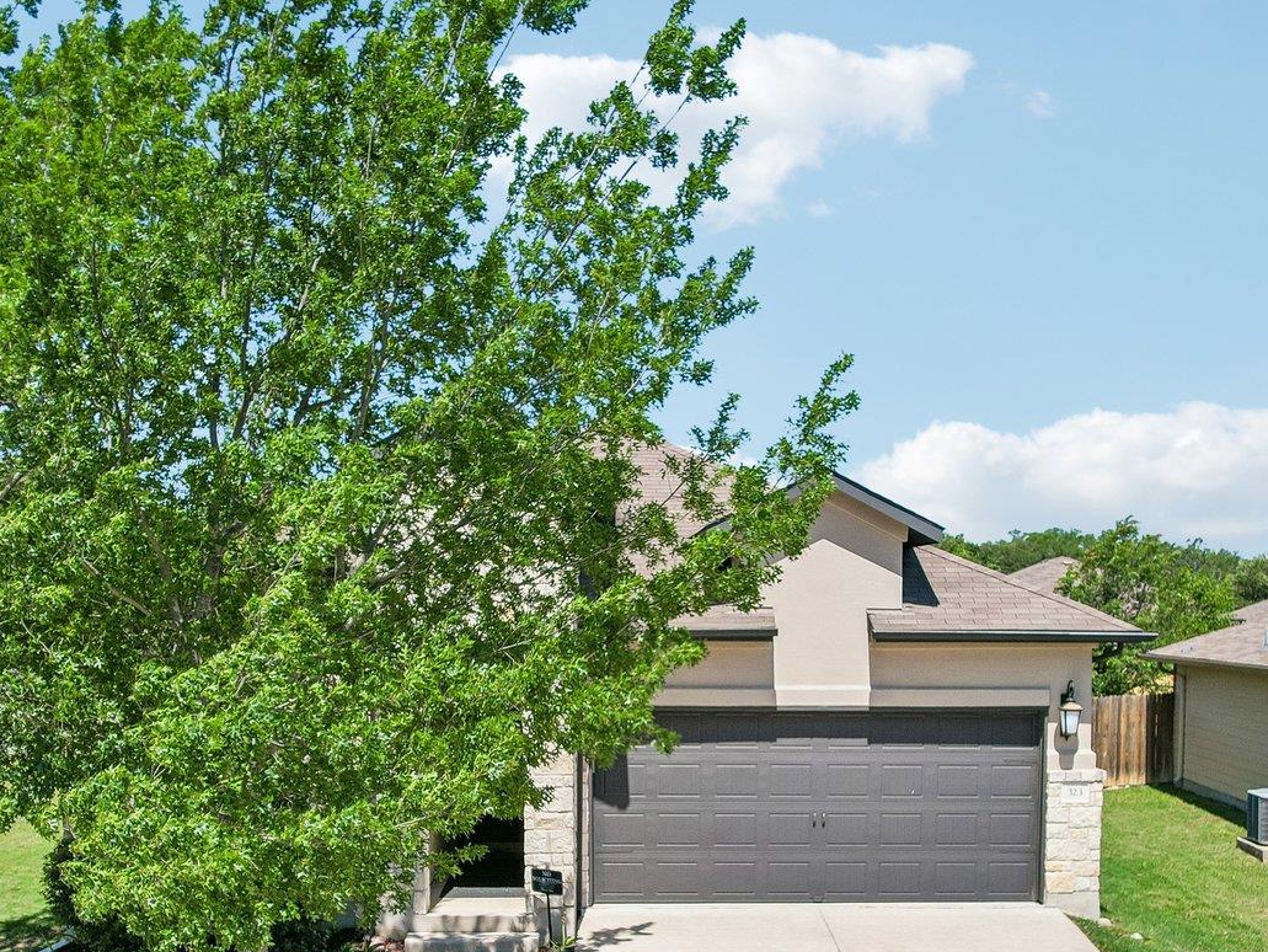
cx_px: 697
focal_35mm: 42
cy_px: 700
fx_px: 1539
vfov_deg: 33.8
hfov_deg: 44.7
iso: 140
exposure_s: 1/3000
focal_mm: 8.4
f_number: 2.8
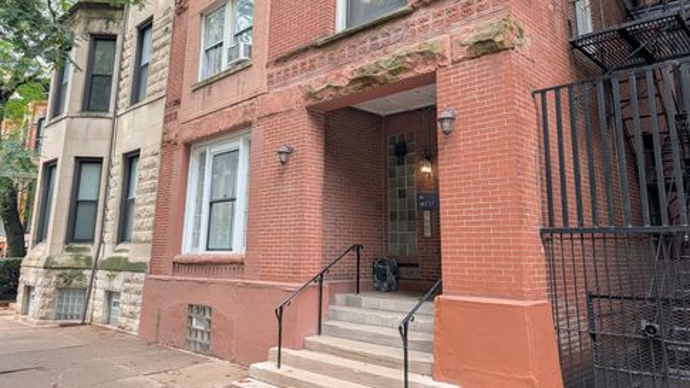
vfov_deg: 42.6
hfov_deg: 69.9
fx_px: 494
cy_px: 149
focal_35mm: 27
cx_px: 344
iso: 17
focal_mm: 6.9
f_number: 1.68
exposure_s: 1/65.3
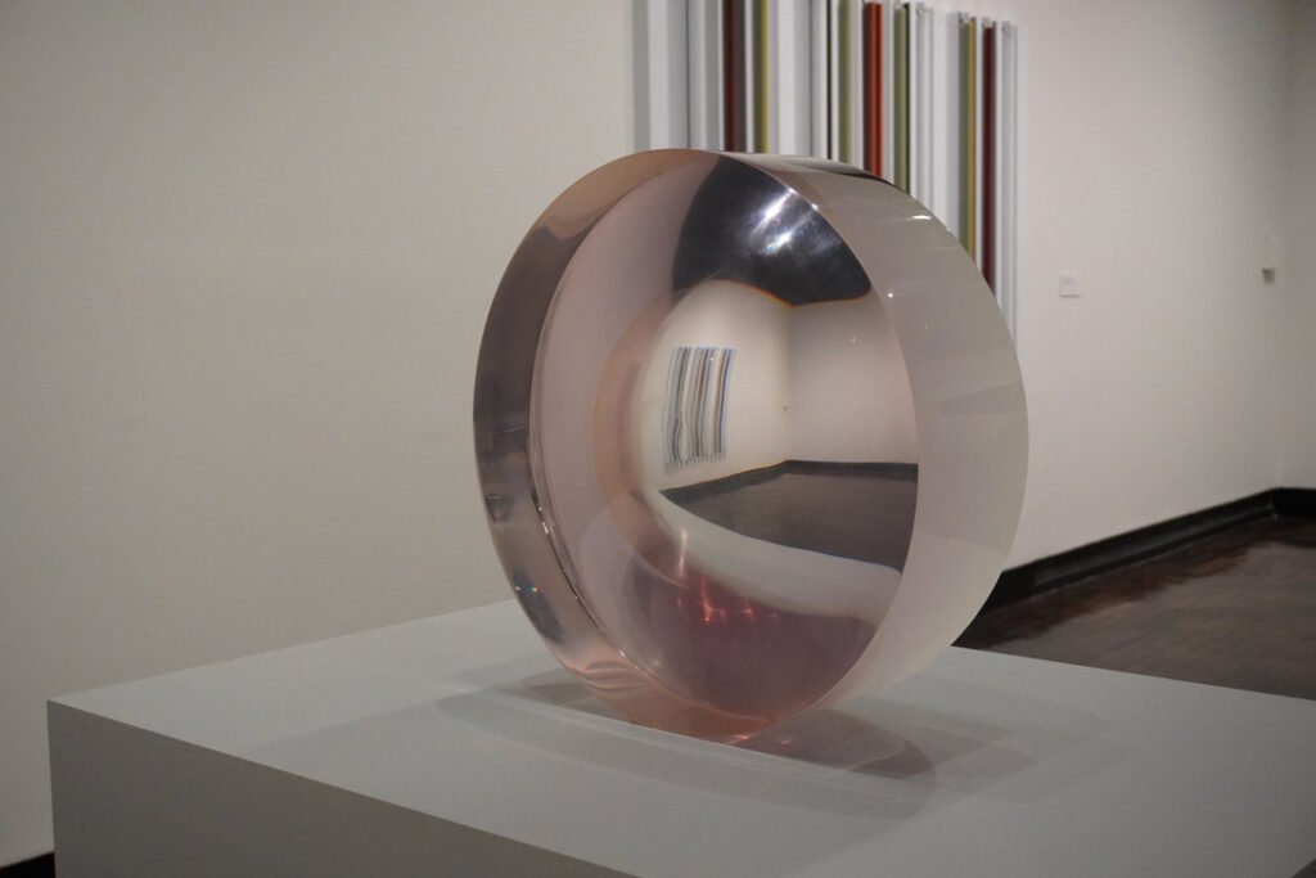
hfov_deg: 45.0
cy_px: 439
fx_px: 1590
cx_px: 658
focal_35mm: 44
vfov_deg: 30.9
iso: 4000
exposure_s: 1/160
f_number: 4.5
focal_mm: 29
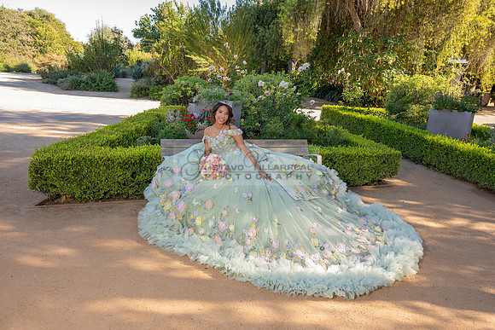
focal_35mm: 28
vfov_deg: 46.3
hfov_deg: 65.2
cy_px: 165
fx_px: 387
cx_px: 247
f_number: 4.5
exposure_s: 1/200
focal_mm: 24
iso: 200
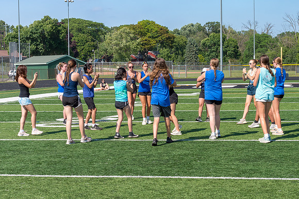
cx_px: 172
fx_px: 630
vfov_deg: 17.9
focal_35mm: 76
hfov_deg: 26.6
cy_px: 92
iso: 1250
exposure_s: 1/500
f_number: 13
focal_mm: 55
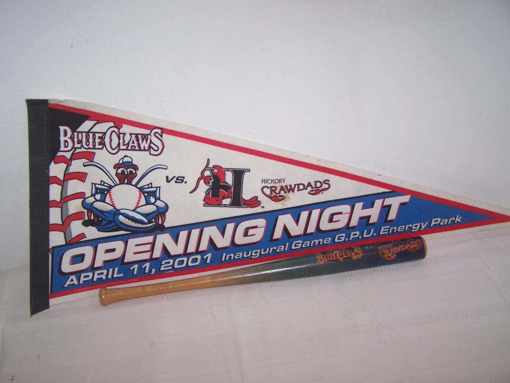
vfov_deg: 37.7
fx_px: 560
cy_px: 192
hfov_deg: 49.0
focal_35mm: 38
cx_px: 255
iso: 140
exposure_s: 1/60
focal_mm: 6.3
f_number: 2.8
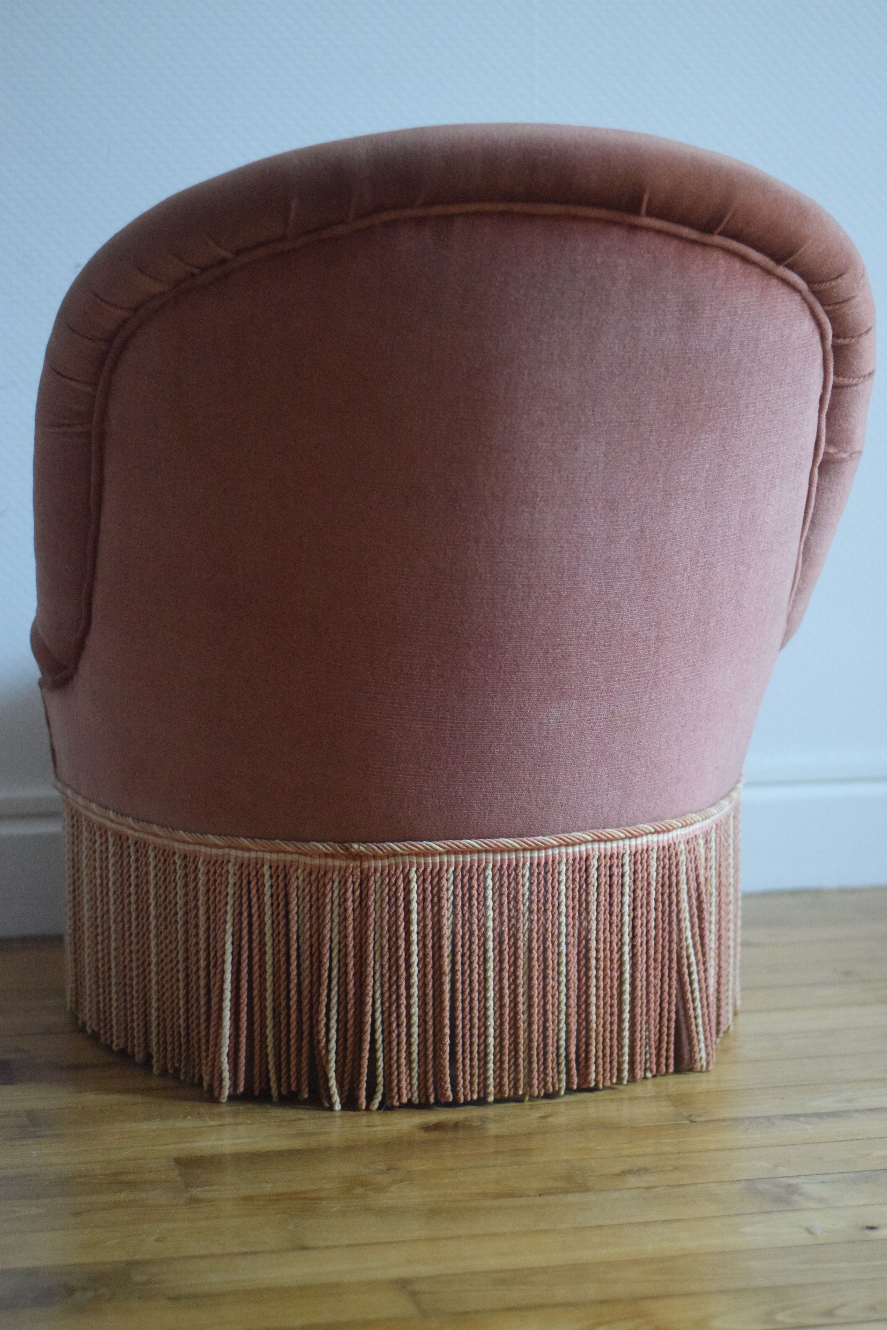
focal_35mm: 75
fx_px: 2770
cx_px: 444
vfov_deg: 27.0
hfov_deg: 18.2
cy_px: 665
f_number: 1.8
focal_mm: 50
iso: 6400
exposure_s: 1/400
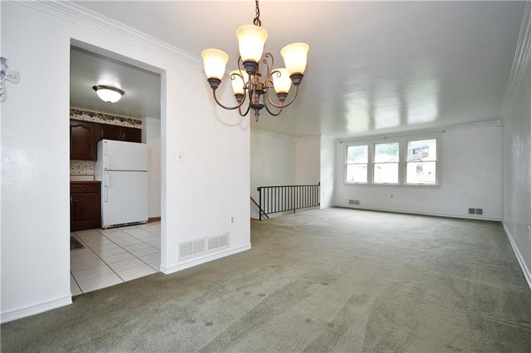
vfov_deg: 77.2
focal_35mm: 15
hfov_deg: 100.4
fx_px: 221
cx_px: 266
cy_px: 176
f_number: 4.5
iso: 800
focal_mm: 10
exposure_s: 1/200
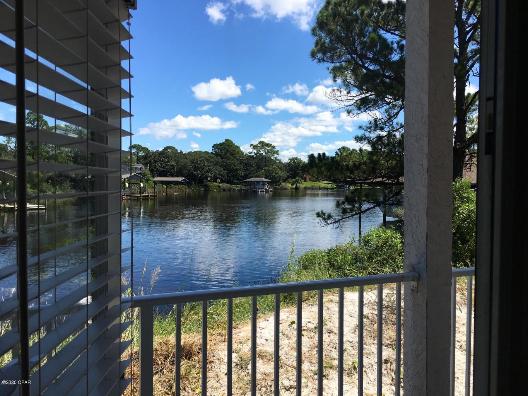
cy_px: 198
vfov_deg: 48.2
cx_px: 264
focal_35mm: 29
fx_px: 442
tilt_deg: -0.1
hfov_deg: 61.7
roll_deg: +0.0
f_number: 2.2
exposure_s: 1/1672
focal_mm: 4.15
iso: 25
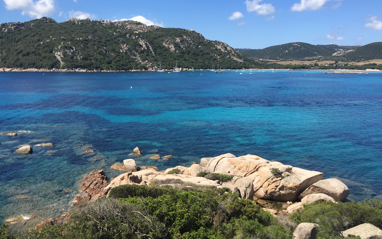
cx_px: 191
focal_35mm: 31
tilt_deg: -12.6
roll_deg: -0.9
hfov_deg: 61.2
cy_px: 142
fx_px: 323
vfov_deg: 40.4
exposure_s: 1/1582
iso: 32
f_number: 2.2
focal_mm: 4.15
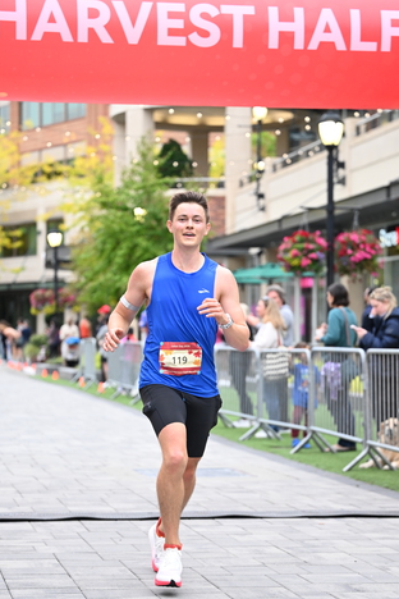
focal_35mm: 94
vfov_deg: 21.7
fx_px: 1563
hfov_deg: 14.6
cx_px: 209
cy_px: 337
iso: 1600
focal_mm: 80
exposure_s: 1/800
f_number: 2.8
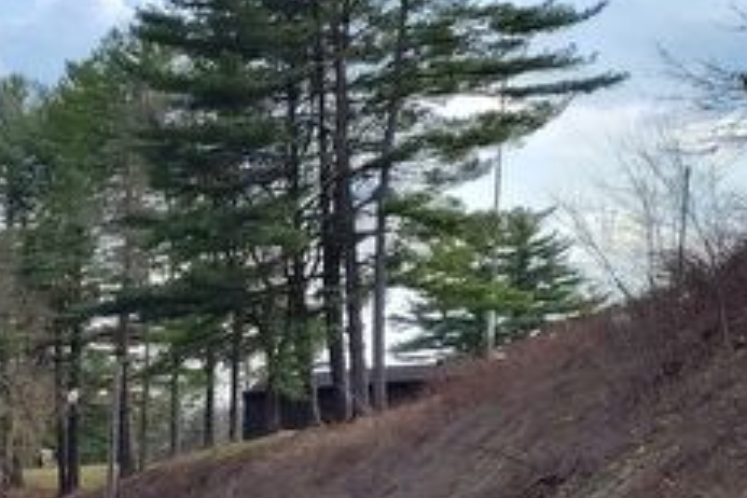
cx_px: -482
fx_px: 1722
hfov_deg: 19.9
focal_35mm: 83
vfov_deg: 15.1
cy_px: 770
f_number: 1.8
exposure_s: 1/899
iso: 100
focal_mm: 5.56
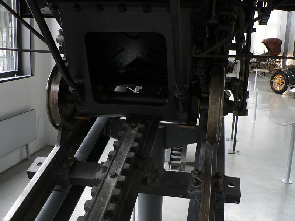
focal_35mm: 36
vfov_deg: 39.7
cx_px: 148
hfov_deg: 51.4
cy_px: 110
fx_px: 307
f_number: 2.8
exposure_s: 1/30
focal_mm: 6
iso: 80
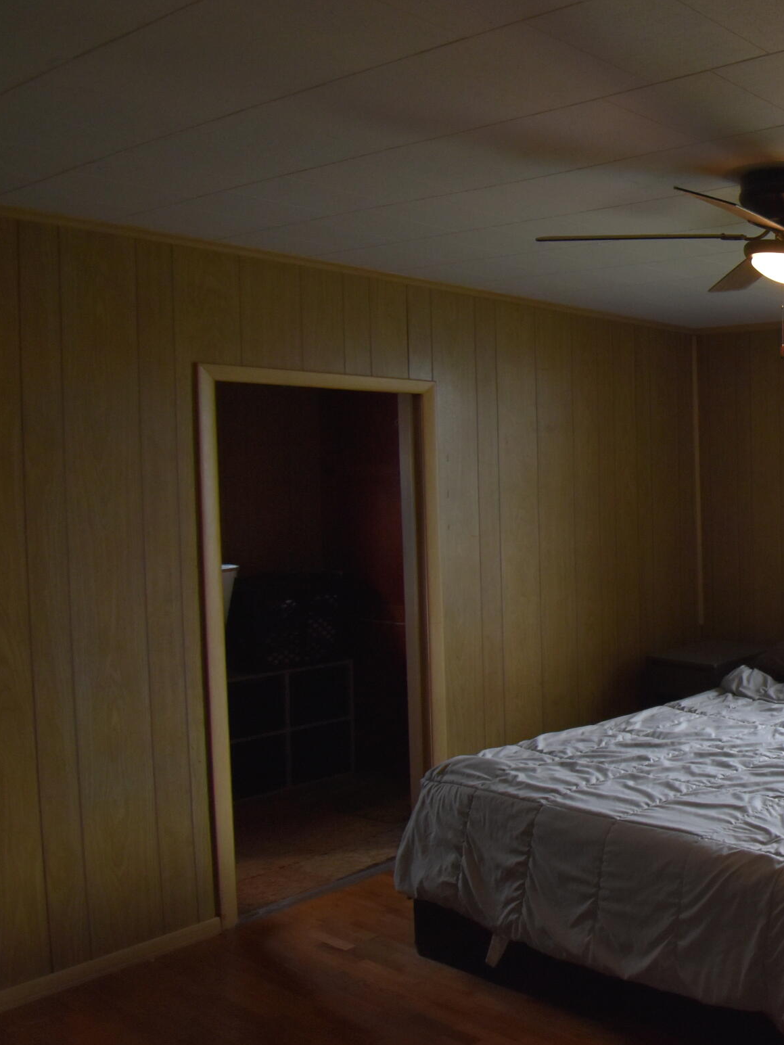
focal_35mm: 28
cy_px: 503
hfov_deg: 35.4
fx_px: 845
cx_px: 1000
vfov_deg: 63.4
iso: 800
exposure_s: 1/200
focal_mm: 10
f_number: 4.5
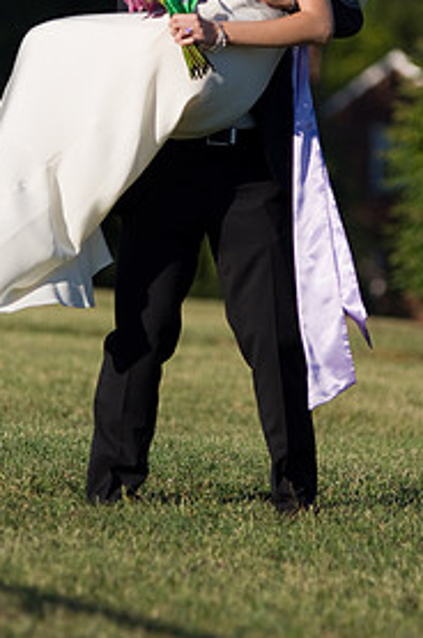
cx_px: 187
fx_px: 6466
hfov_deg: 3.7
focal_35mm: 366
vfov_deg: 5.6
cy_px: 170
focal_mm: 150
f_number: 2.8
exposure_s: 1/2500
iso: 100
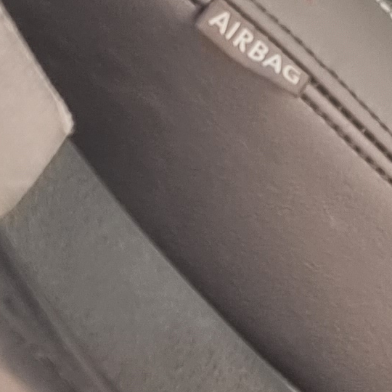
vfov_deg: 10.9
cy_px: -113
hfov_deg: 8.4
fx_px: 2011
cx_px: 1363
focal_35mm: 157
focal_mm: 6.7
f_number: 1.8
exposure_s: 1/100
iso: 100
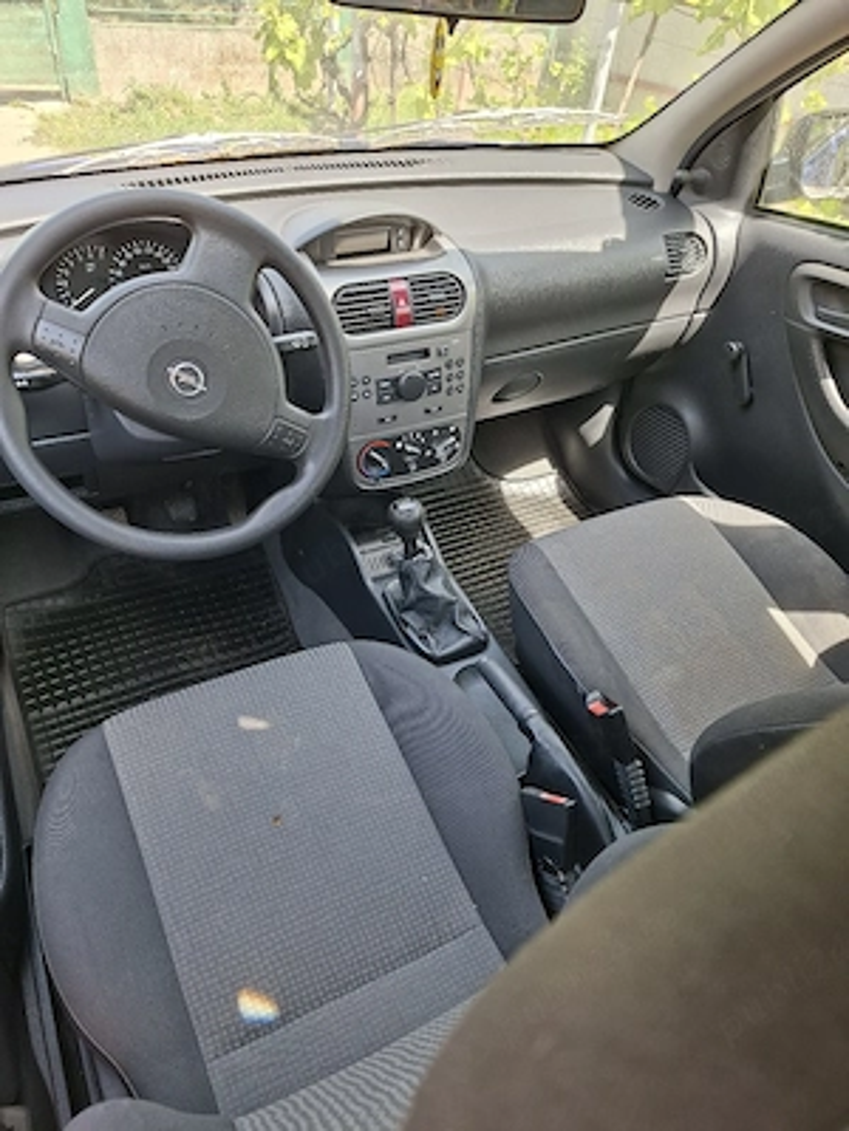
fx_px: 752
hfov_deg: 58.9
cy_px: 566
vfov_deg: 73.9
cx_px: 424
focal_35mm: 23
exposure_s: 1/100
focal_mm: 5.54
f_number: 1.8
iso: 50
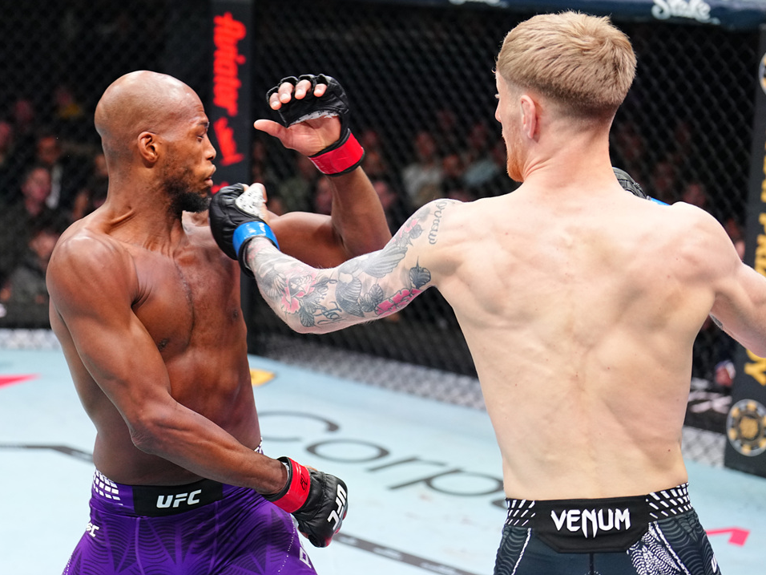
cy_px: 287
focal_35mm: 76
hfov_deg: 25.7
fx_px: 1682
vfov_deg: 19.4
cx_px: 409
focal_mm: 70
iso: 2500
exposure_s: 1/1600
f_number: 2.8
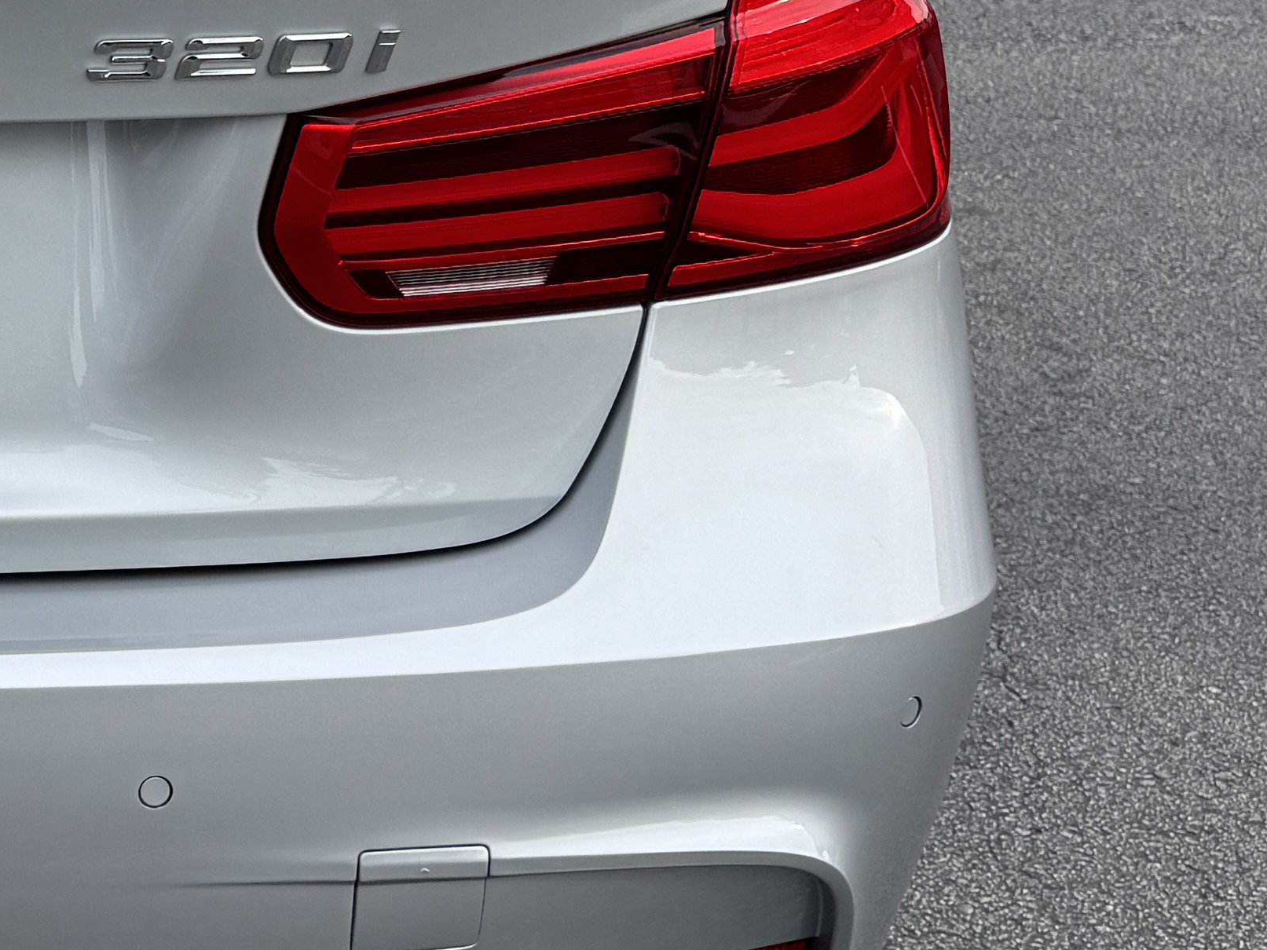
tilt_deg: -17.2
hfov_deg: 20.4
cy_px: 231
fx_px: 3111
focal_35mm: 85
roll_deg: -0.9
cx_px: -519
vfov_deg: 17.3
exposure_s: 1/1395
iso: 80
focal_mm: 6.76
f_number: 1.78
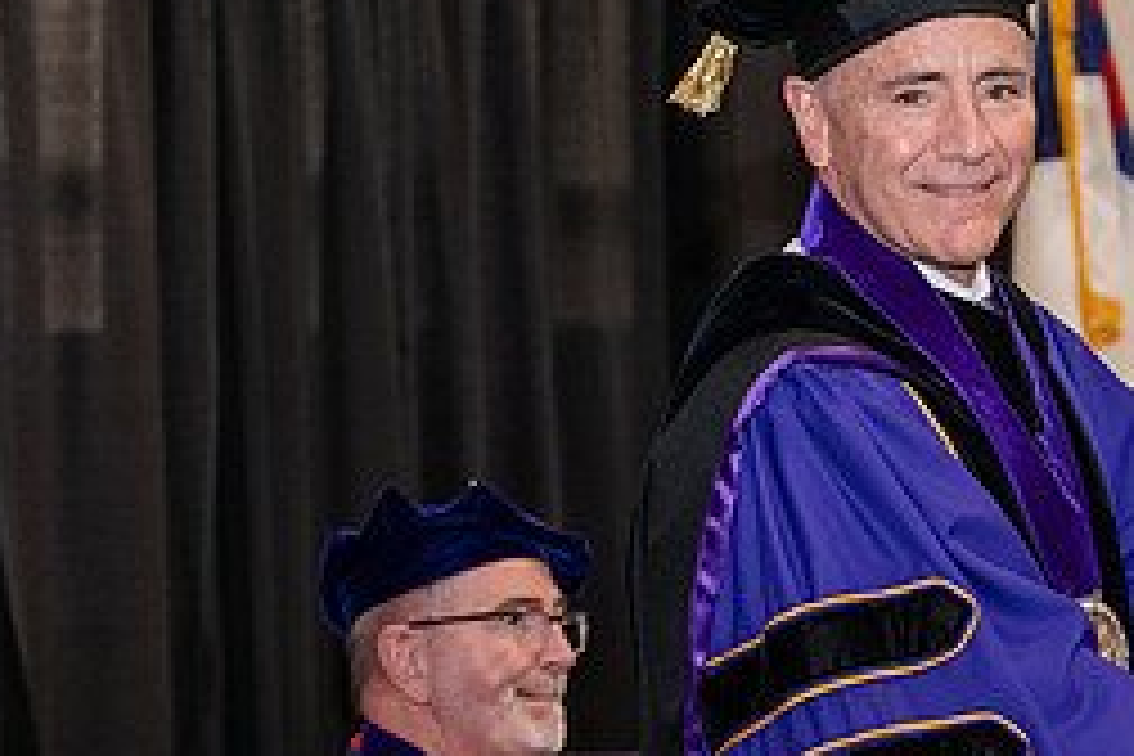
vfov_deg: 8.5
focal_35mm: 161
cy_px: 295
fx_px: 5071
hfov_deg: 12.6
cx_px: 1224
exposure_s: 1/200
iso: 2500
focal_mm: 70
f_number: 5
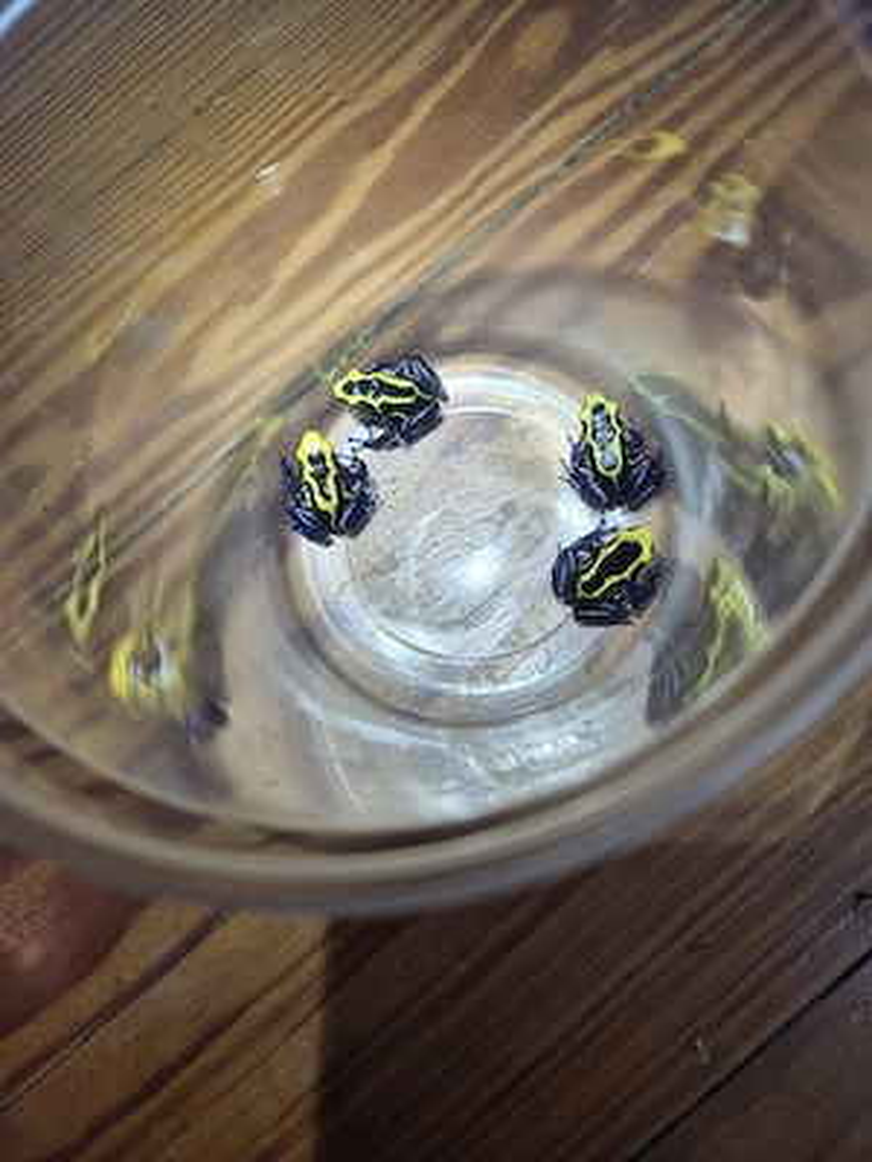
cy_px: 581
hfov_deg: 58.9
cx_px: 436
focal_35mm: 23
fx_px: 773
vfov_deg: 73.9
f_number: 1.8
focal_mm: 5.4
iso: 40
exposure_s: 1/100
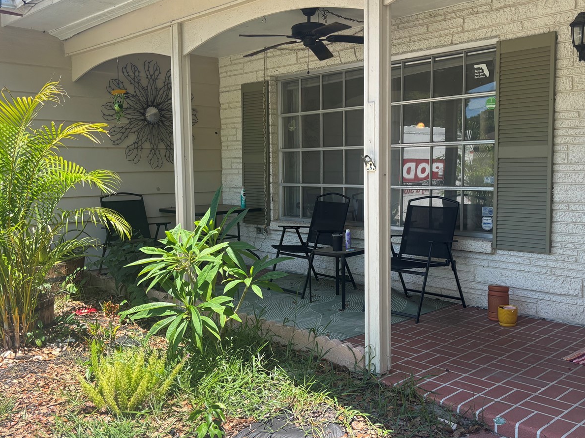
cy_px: 219
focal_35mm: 35
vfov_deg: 40.7
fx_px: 591
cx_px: 317
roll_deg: +1.0
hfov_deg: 52.6
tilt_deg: -5.3
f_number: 1.6
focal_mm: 5.96
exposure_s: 1/818
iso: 50
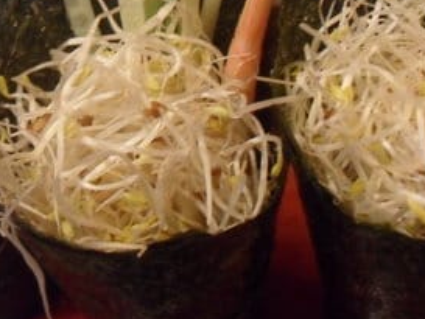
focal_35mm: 64
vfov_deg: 22.9
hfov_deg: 30.2
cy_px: 119
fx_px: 786
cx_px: 185
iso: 400
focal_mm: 6.2
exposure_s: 1/20
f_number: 2.8
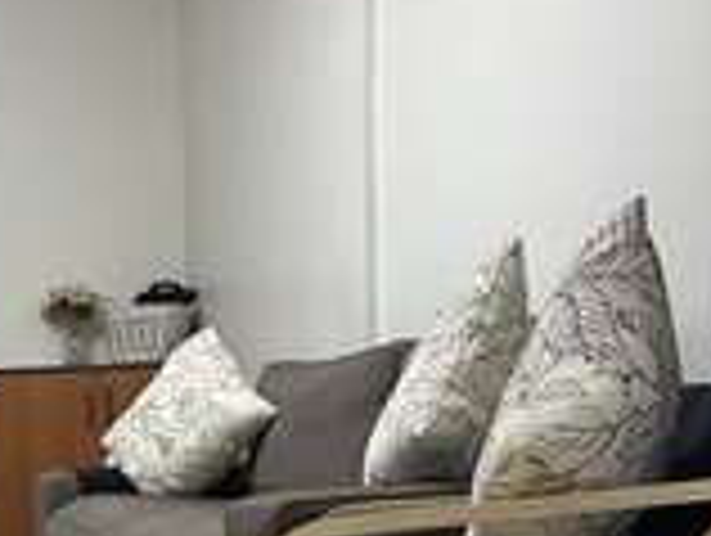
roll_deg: +1.2
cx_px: -263
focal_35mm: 75
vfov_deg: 19.3
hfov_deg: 22.6
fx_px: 1543
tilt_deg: -1.9
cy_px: 489
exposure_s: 1/60
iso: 200
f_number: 1.6
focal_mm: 5.1
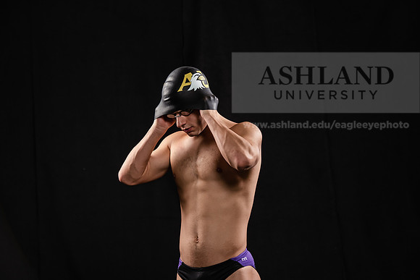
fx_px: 1307
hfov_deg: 18.3
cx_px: 210
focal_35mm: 112
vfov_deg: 12.2
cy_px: 140
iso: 400
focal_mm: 112
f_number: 6.3
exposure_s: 1/200
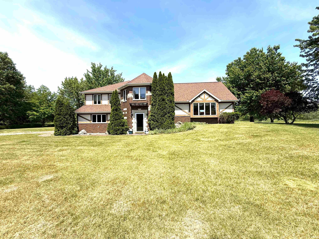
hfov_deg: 102.1
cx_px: 160
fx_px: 129
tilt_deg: +0.7
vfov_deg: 85.7
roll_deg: +0.2
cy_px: 120
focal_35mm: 14
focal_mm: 2.22
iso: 50
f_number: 2.2
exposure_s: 1/1613
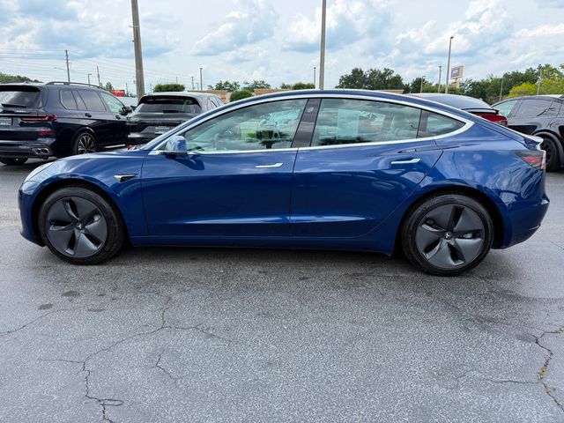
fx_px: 391
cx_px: 282
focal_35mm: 24
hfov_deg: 71.6
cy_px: 212
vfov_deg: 56.8
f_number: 1.78
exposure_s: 1/2053
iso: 100
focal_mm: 6.76
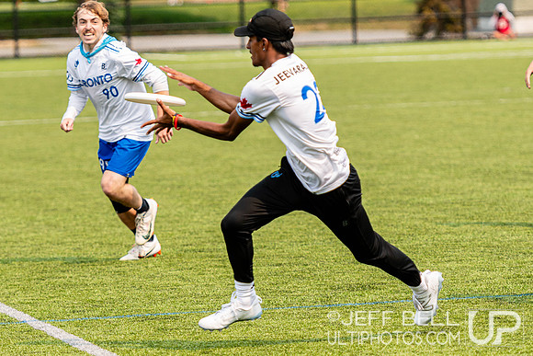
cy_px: 137
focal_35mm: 287
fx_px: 4248
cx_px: 281
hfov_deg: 7.2
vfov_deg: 4.8
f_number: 3.2
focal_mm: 140
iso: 140
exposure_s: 1/1600
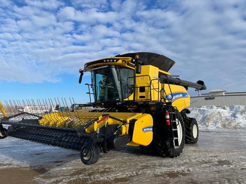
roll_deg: +1.8
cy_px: 92
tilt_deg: +7.0
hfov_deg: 67.3
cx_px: 123
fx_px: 185
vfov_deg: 53.1
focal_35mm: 26
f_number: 1.6
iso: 32
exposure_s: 1/4292
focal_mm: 4.2
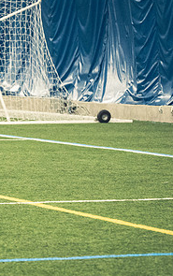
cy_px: 162
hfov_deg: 5.1
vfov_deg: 8.1
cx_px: -92
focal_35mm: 258
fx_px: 1942
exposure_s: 1/500
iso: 12800
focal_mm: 86
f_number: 2.8
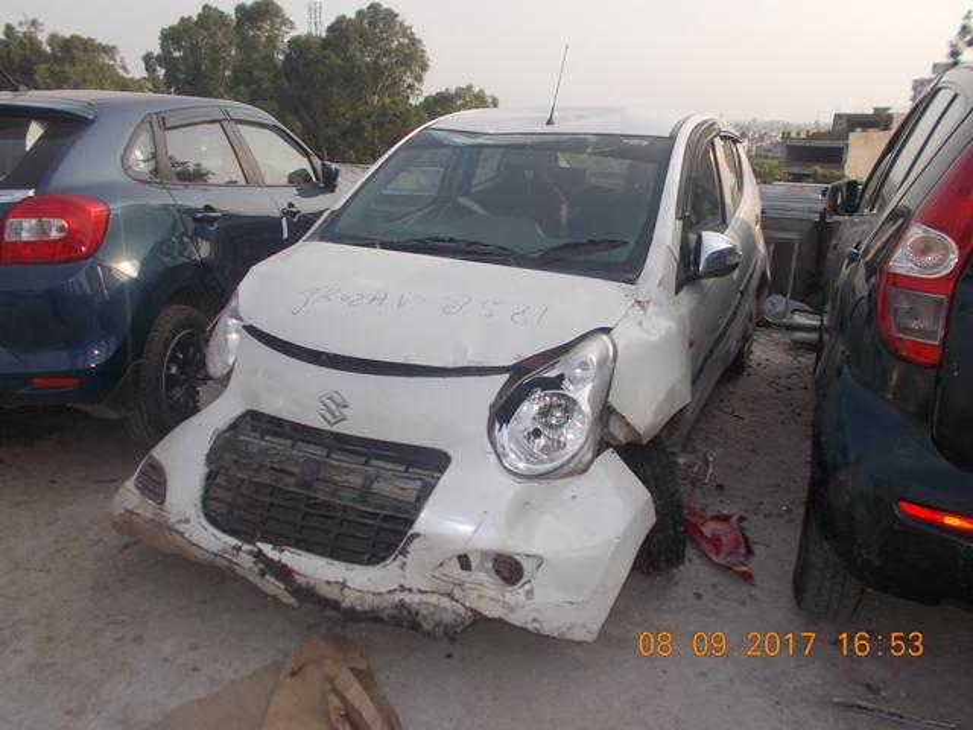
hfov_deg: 60.0
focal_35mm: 30
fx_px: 843
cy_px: 365
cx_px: 486
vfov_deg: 46.8
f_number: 3.4
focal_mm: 5.3
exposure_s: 1/400
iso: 80
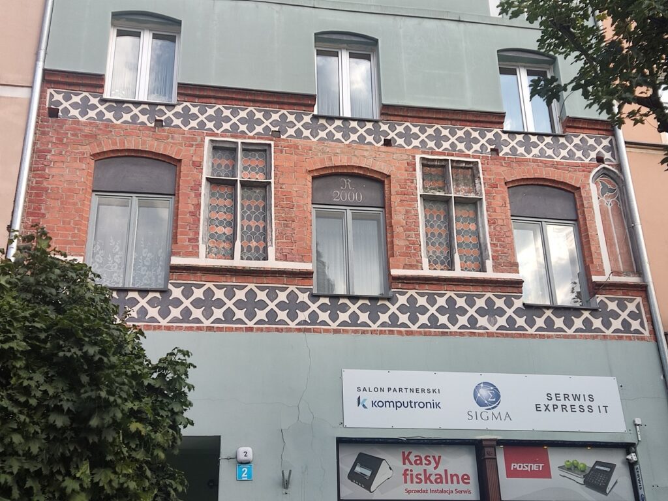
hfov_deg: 44.8
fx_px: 810
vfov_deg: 34.3
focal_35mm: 42
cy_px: 250
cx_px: 334
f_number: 1.79
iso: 50
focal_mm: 4.71
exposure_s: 1/321
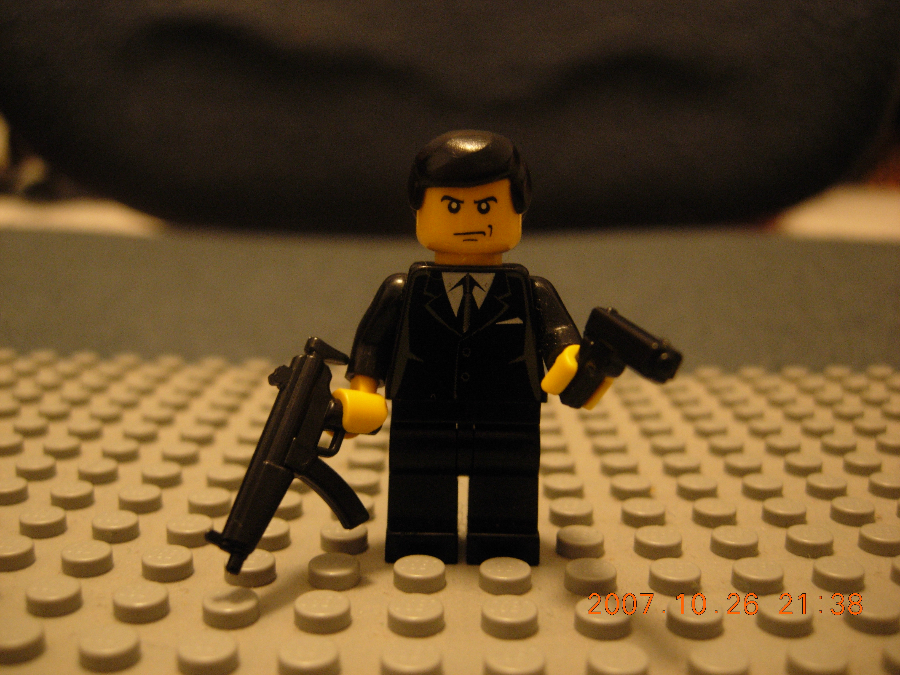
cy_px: 338
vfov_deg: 39.7
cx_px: 450
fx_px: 936
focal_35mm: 36
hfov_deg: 51.4
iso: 200
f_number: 2.7
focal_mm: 7.5
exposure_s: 1/3.7
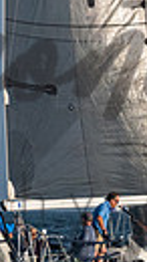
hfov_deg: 1.9
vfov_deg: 3.3
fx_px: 4468
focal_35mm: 644
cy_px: -95
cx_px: 225
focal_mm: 99
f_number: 8
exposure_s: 1/1600
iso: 400
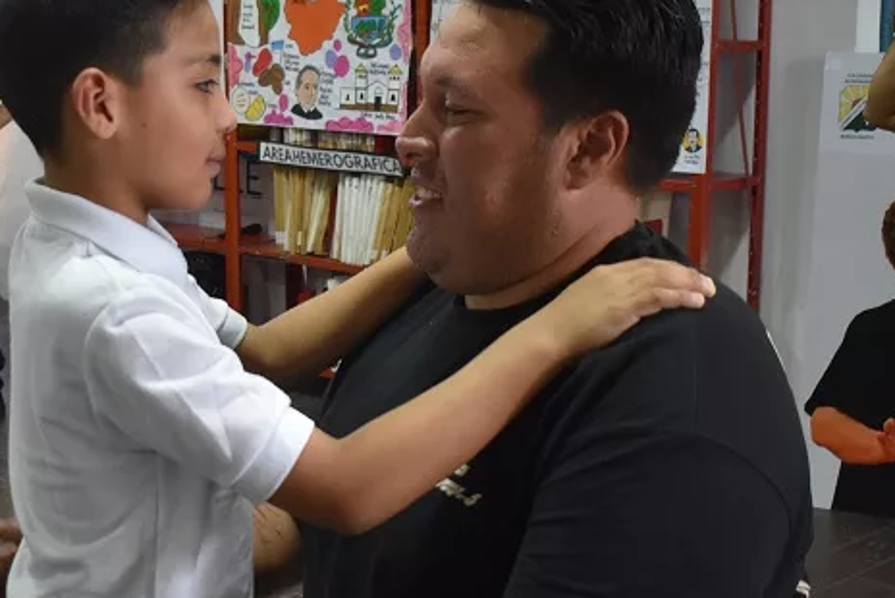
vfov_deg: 21.6
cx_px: 251
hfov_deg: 31.4
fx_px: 1567
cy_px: 305
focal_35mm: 63
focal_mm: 26
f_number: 4
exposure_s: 1/60
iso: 1000
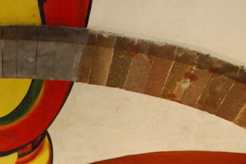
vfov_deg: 17.0
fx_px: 520
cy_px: 208
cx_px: -1
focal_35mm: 76
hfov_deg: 25.3
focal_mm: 18
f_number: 3.5
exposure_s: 1/30
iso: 1600
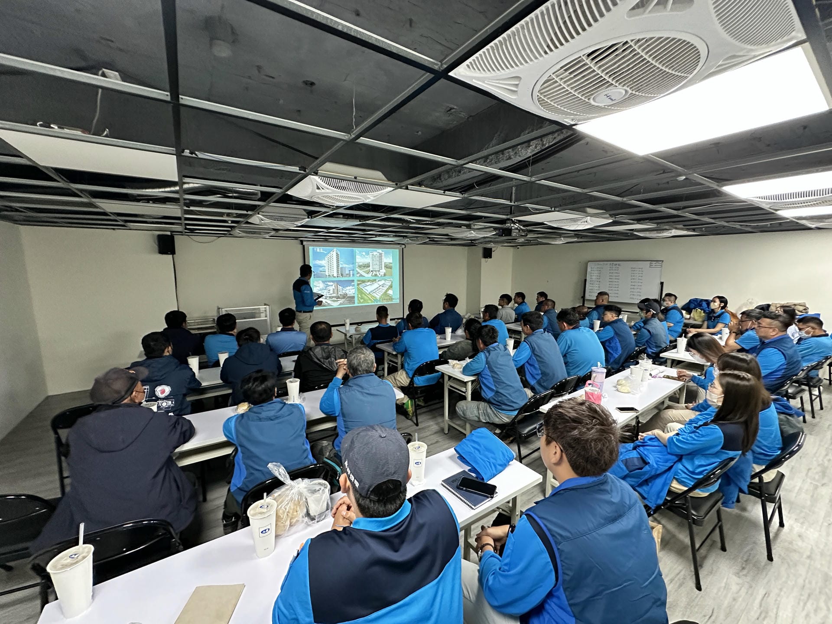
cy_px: 312
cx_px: 416
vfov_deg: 85.7
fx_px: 336
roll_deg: +0.1
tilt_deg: -8.8
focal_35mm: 14
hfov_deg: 102.1
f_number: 2.2
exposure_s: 1/60
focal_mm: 2.22
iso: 640
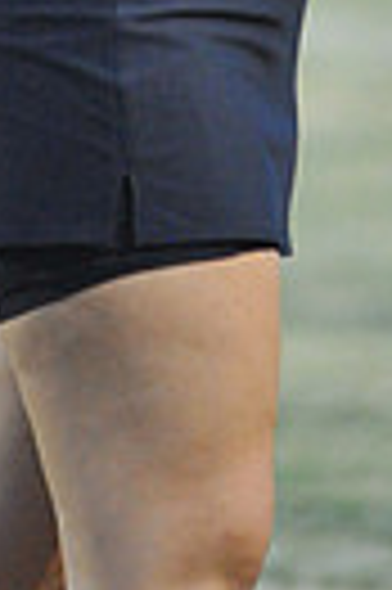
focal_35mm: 2437
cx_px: -23
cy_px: -680
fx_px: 39907
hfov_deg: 0.6
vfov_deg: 0.8
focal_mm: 550
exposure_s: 1/125
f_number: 6.3
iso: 6400
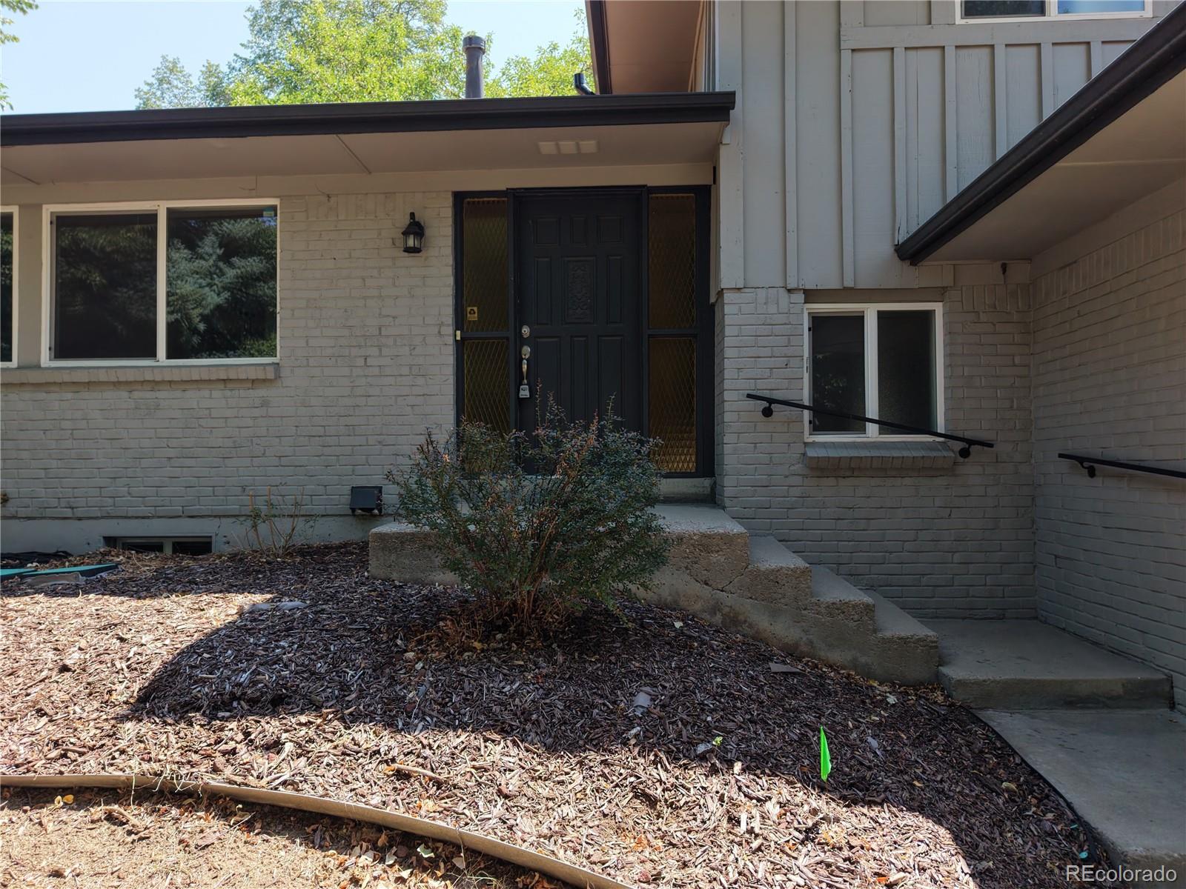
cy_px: 444
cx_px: 593
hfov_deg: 71.6
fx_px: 822
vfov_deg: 56.8
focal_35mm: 24
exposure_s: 1/2000
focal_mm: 8.67
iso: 400
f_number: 1.8
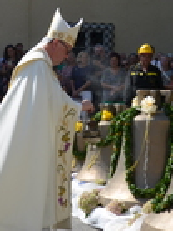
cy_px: 80
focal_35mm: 121
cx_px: 103
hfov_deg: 12.2
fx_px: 808
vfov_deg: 16.3
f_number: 8
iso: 100
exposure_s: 1/250
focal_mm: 26
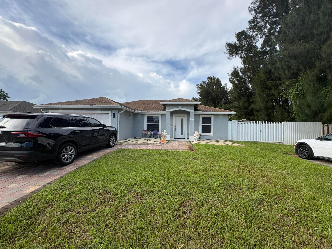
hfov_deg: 102.1
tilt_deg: +2.2
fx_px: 134
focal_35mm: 14
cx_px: 166
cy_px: 124
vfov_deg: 85.7
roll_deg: -0.6
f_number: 2.2
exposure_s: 1/932
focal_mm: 2.22
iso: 40
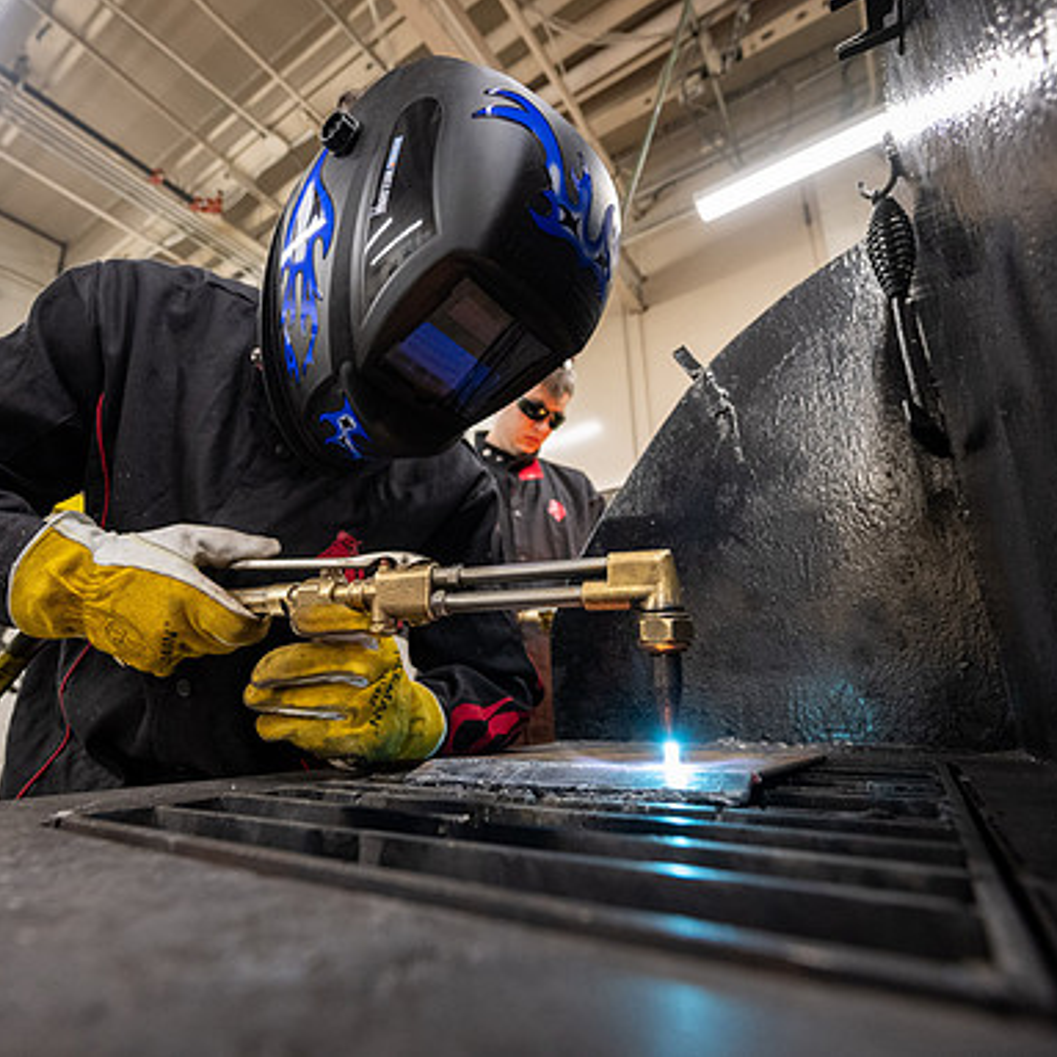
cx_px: 505
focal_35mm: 18
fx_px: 622
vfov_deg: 80.7
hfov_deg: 80.7
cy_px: 526
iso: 2500
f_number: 4
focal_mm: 14
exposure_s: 1/125
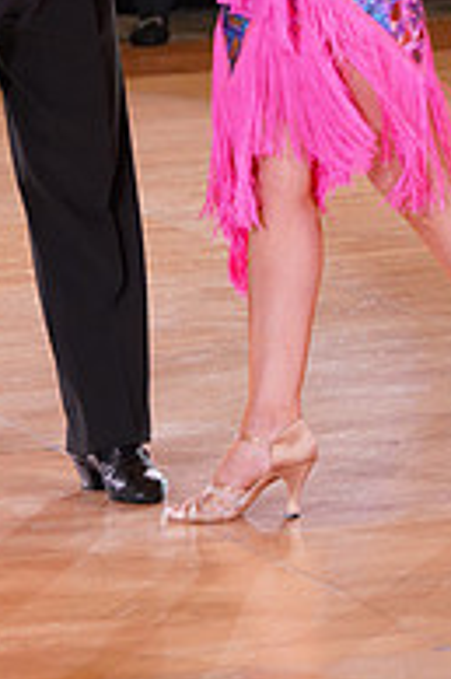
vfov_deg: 6.5
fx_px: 5911
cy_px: -322
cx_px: 121
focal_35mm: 314
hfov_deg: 4.4
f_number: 5
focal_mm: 105
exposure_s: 1/160
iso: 1600
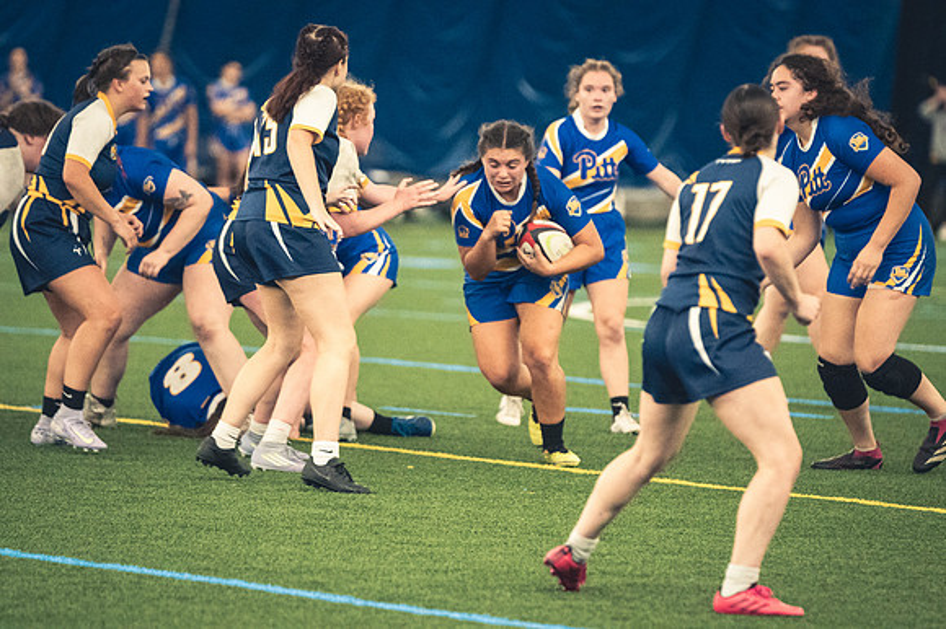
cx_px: 473
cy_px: 314
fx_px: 7879
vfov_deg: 4.6
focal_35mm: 300
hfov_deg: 6.9
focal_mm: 200
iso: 12800
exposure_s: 1/500
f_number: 2.8
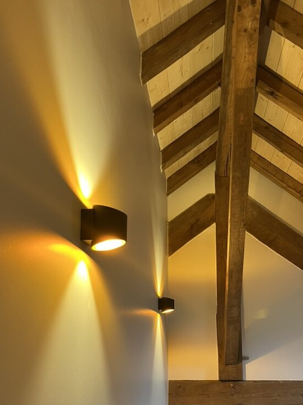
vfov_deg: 50.3
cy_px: 275
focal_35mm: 36
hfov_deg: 39.5
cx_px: 185
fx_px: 420
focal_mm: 5.1
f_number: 1.6
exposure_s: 1/50
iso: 160
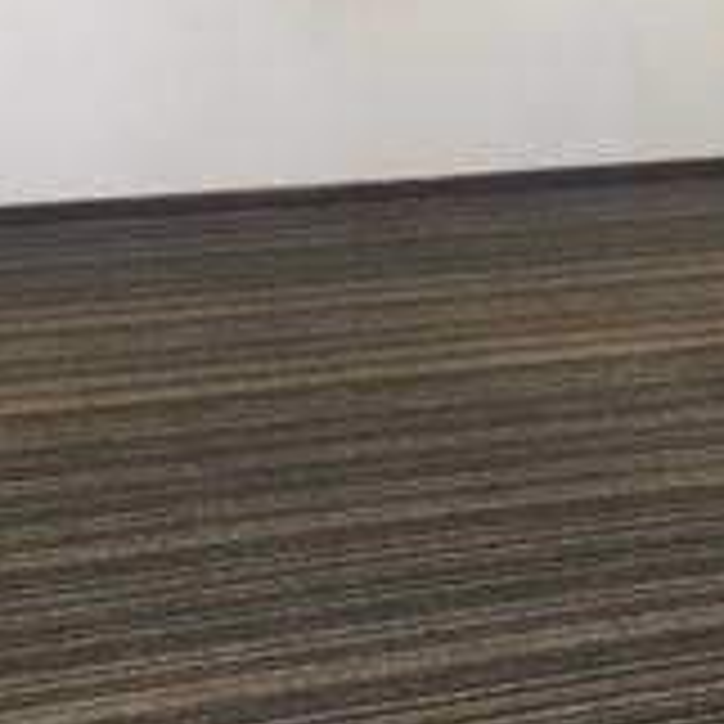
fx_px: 2414
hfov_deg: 17.0
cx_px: 202
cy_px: -112
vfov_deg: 16.4
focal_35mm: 102
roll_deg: +1.0
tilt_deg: -4.8
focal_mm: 4.15
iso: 50
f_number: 2.2
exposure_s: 1/33
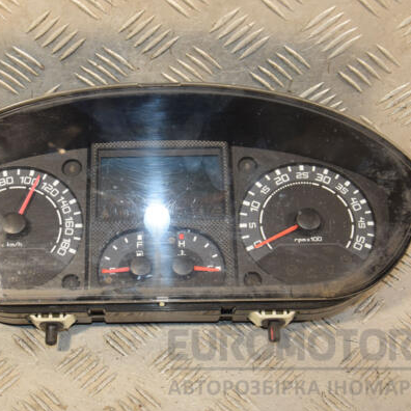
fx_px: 909
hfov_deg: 25.4
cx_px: 148
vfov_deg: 25.5
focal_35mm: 68
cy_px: 207
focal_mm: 35
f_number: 5
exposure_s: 1/200
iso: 800
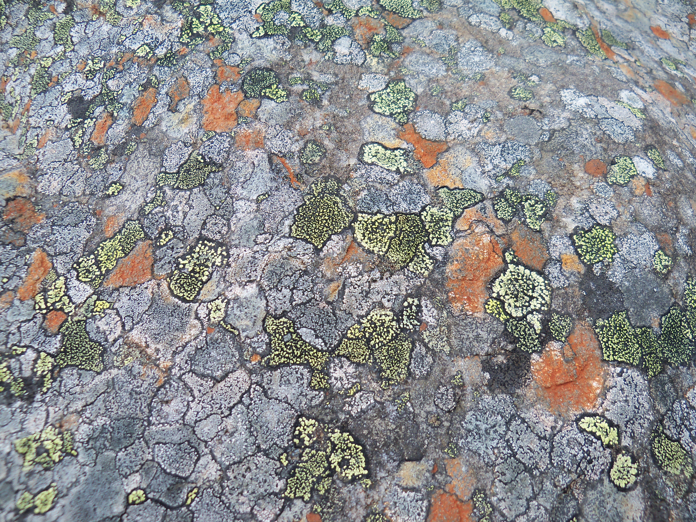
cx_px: 348
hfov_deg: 52.6
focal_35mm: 35
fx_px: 704
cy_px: 261
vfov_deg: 40.7
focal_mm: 6.2
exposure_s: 1/250
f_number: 3.5
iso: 80
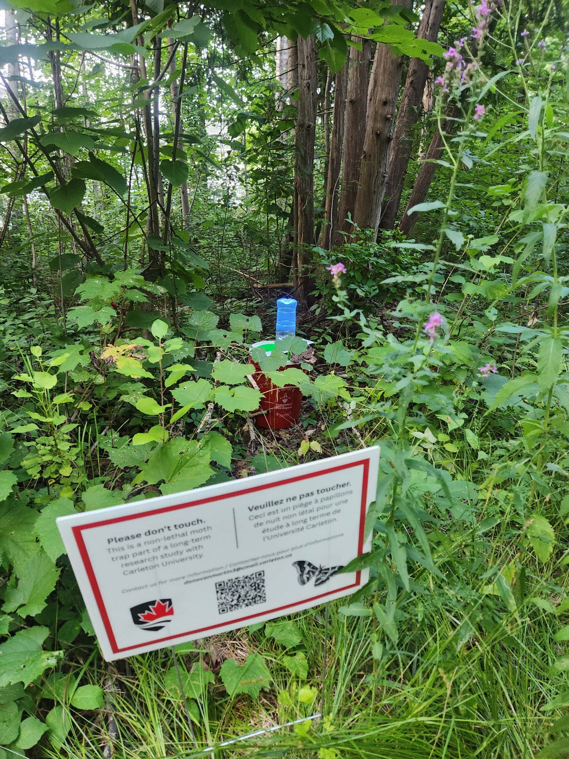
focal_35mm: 23
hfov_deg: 58.9
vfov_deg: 73.9
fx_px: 504
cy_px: 380
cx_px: 284
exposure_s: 1/120
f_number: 1.8
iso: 500
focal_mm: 5.4
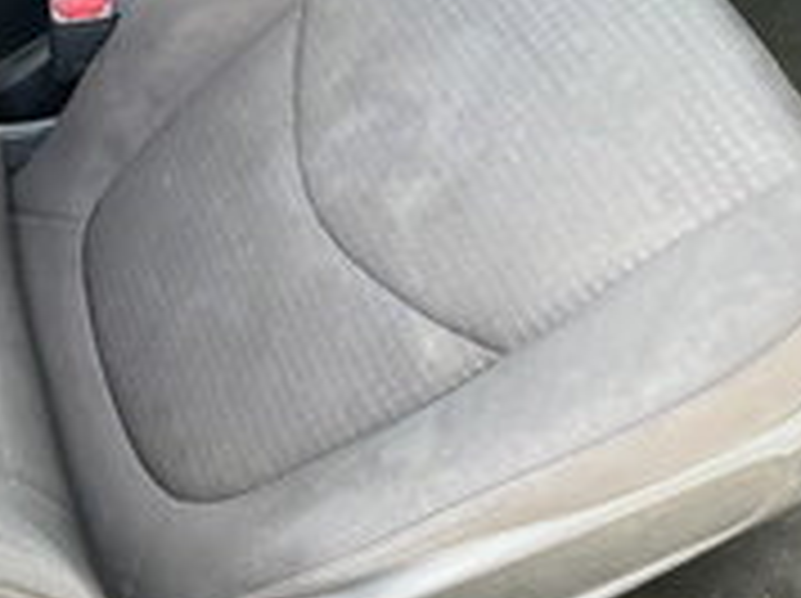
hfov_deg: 28.8
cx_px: -4
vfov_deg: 22.4
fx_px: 1456
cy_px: 9
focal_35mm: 63
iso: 64
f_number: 1.8
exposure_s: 1/78
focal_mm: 3
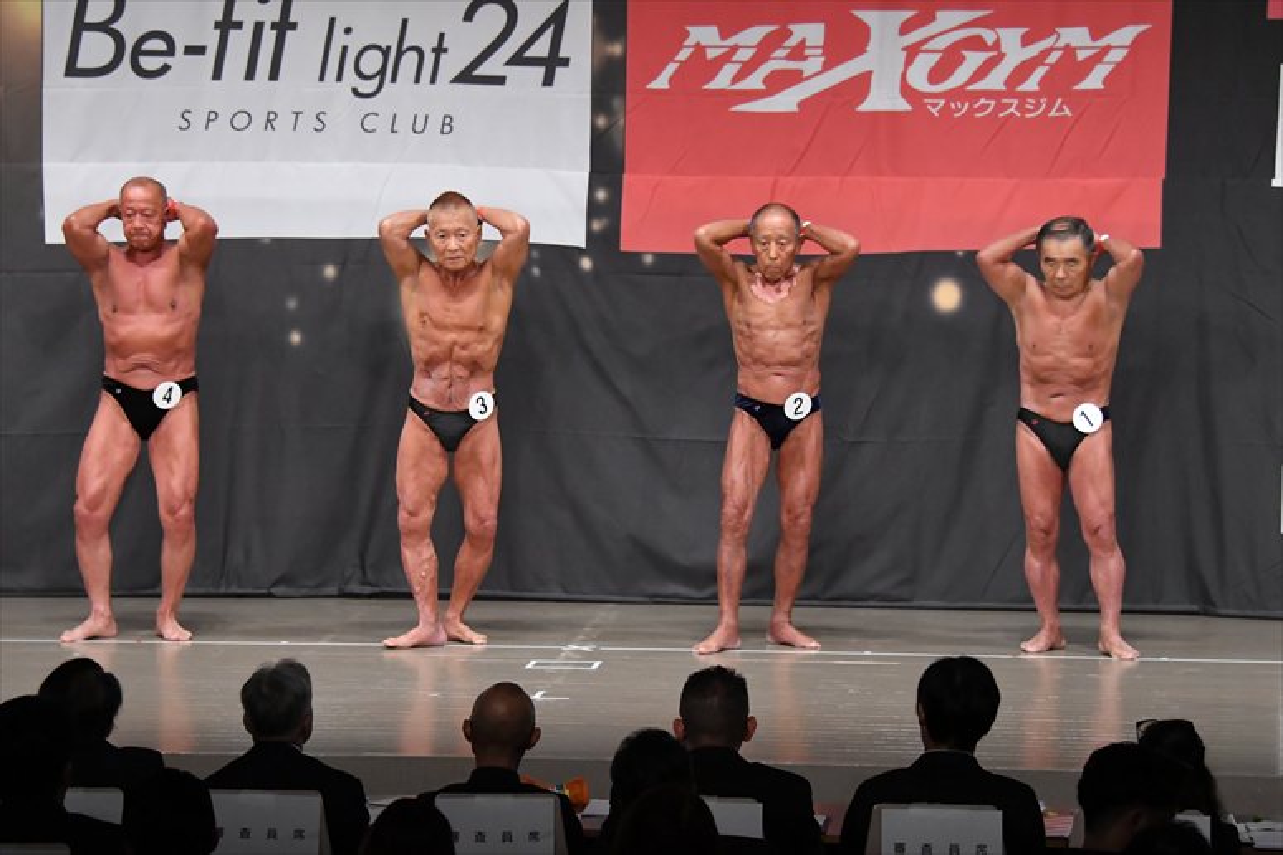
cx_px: 642
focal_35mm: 150
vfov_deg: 9.1
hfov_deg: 13.7
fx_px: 5343
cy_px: 428
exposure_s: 1/400
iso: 5000
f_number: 5.6
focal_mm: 100
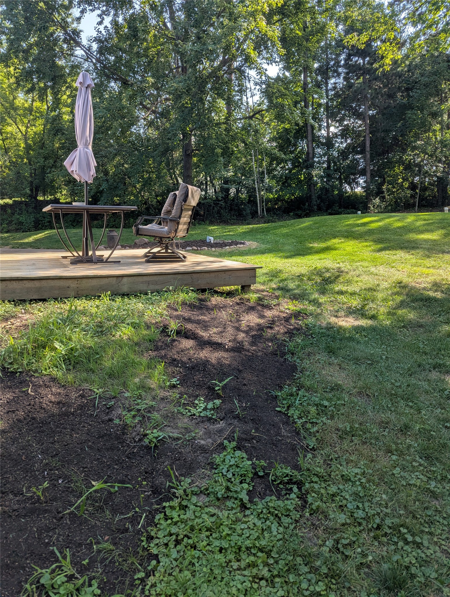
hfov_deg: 57.0
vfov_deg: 71.5
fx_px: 415
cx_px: 225
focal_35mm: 24
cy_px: 298
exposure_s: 1/602
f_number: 1.85
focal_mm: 6.81
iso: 37
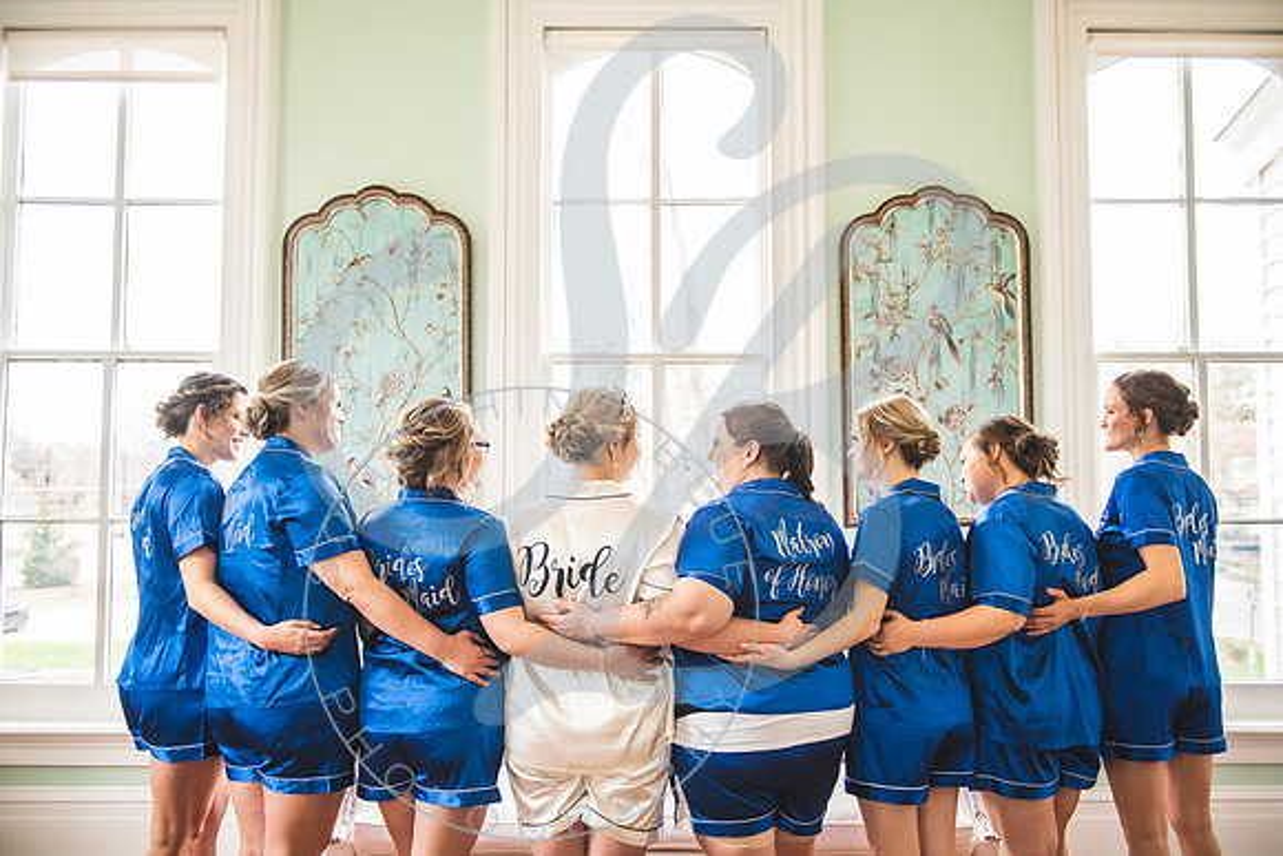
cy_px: 428
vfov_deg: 41.8
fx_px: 1121
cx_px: 636
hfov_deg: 59.6
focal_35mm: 31
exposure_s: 1/125
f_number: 2.8
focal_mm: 31
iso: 250
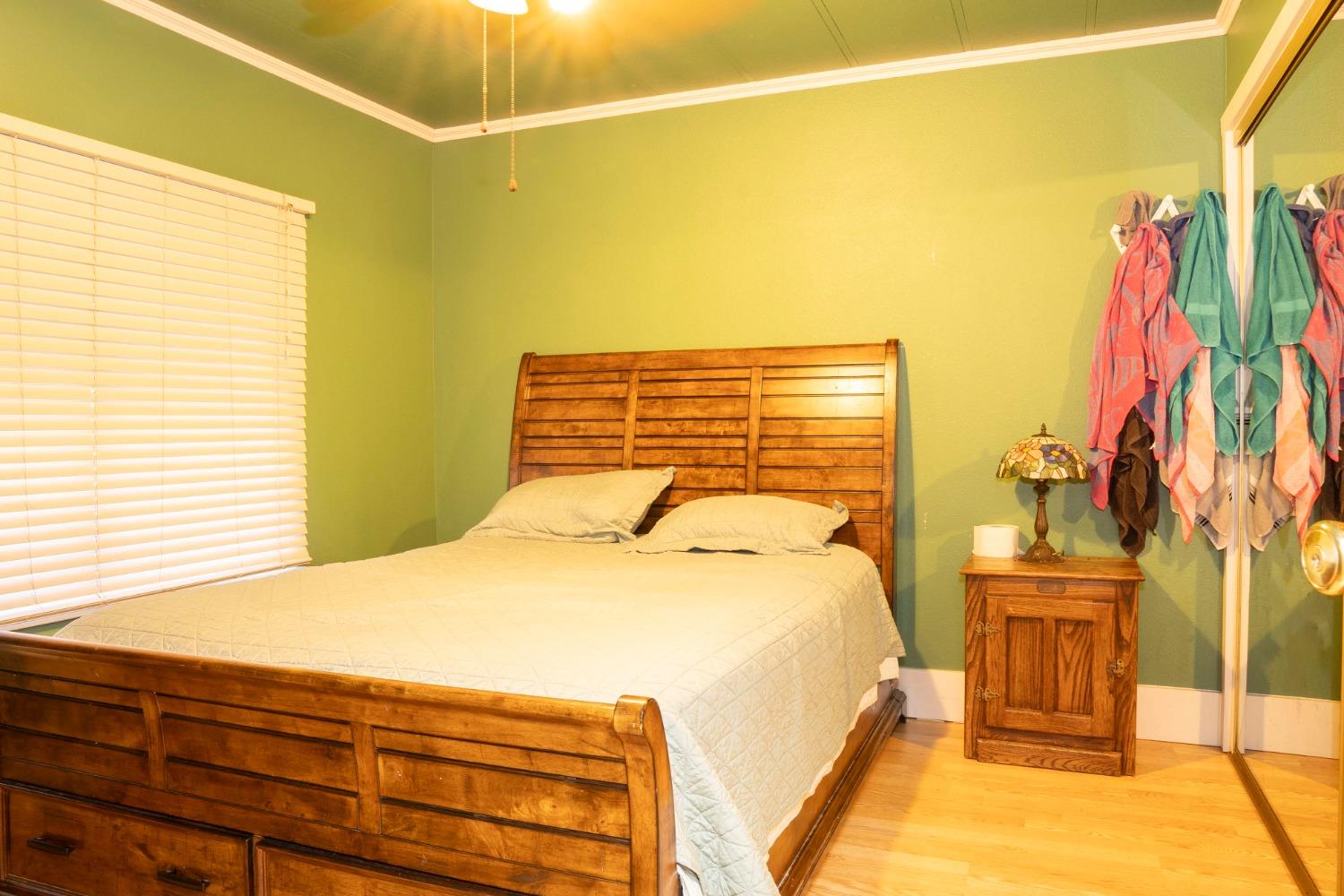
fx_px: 896
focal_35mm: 24
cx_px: 672
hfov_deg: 73.7
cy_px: 448
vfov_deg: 53.1
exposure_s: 2.5
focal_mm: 16
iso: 250
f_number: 11
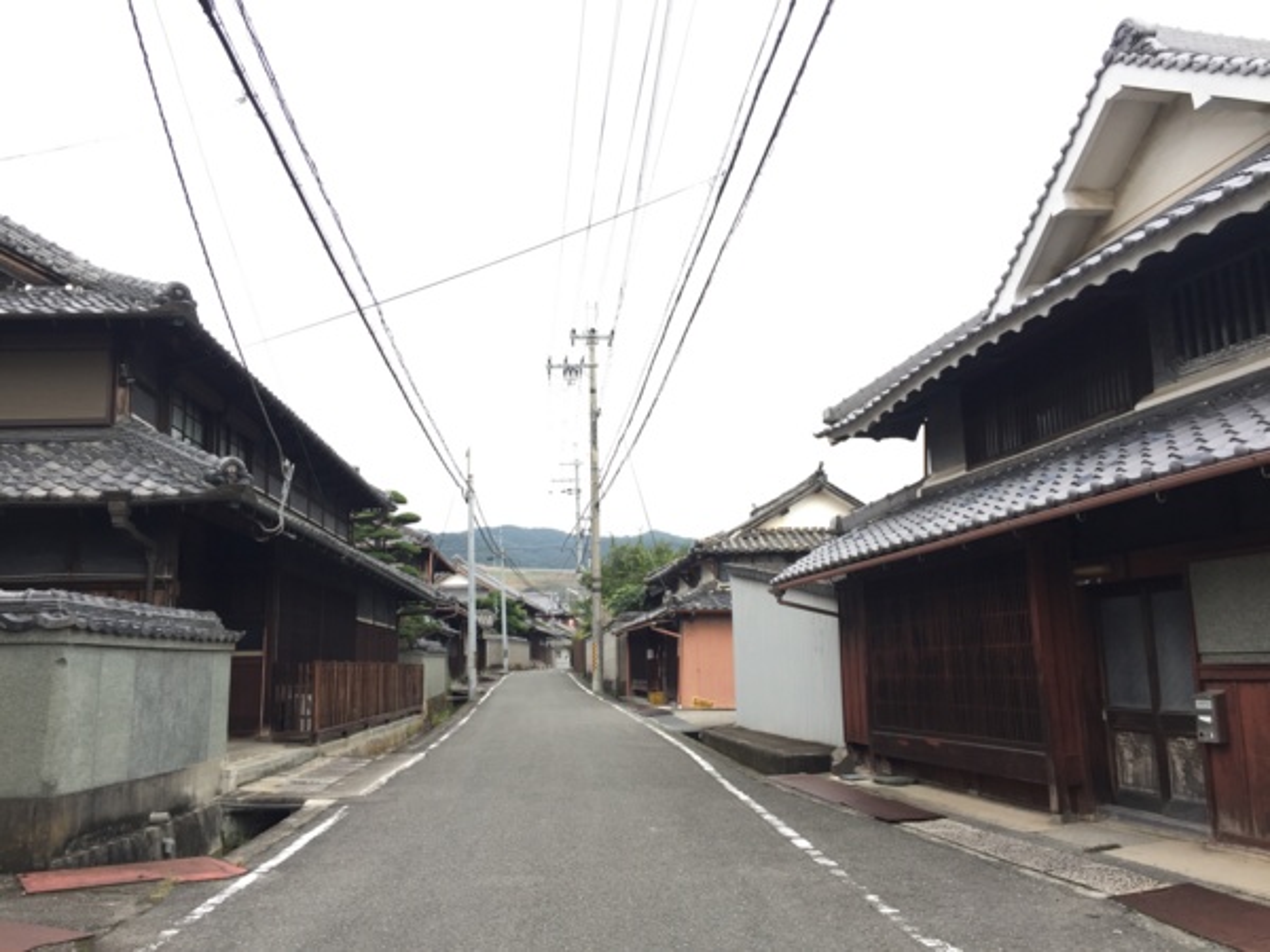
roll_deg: +0.7
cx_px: 635
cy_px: 476
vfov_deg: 48.2
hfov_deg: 61.7
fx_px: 1064
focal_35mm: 29
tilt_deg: +9.3
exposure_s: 1/120
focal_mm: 4.15
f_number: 2.2
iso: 32
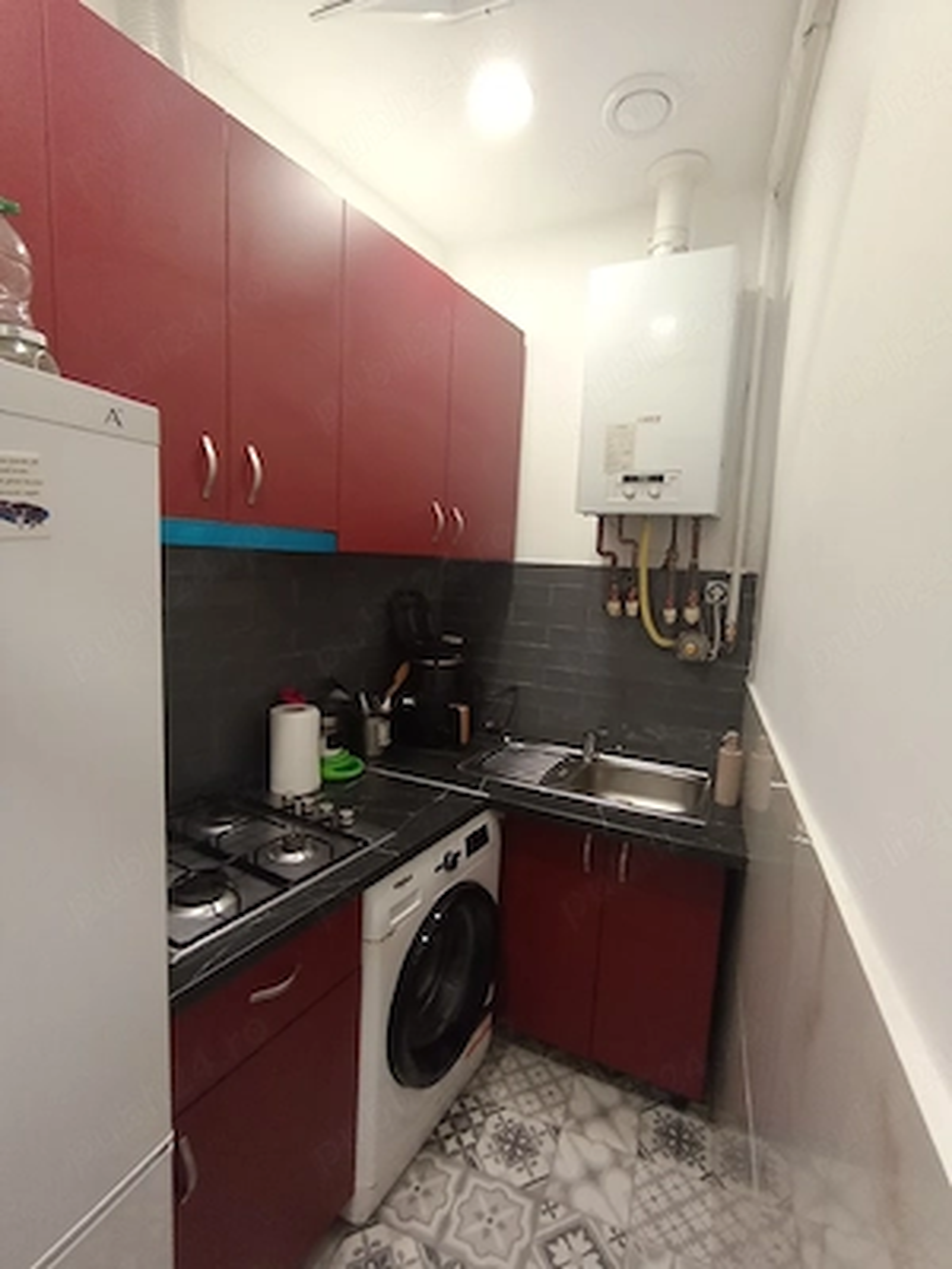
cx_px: 476
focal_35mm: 17
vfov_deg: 91.0
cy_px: 634
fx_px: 623
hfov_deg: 74.7
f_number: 2.2
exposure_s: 1/30
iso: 272
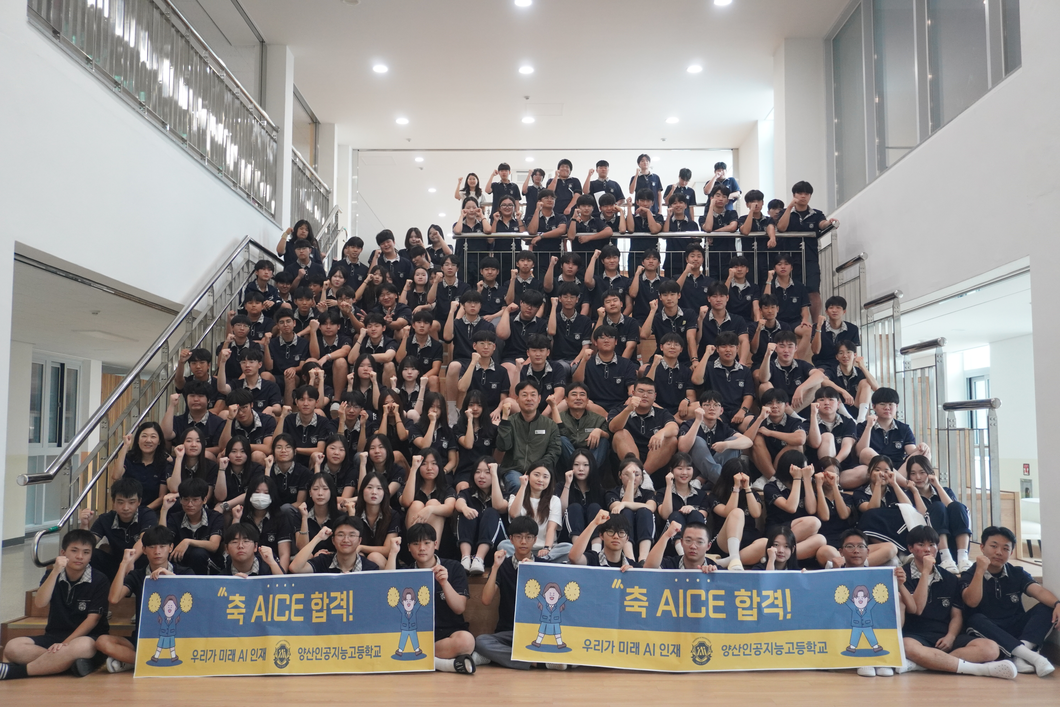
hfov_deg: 55.1
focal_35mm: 34
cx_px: 530
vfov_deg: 38.4
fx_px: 1016
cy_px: 354
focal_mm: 23
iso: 1250
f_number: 4
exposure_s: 1/160
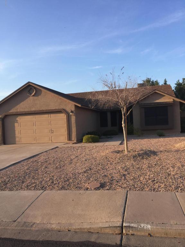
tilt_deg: +0.1
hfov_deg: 48.2
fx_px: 207
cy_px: 124
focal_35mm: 29
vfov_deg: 61.7
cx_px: 92
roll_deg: +1.9
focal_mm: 4.15
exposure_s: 1/732
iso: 32
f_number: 2.2
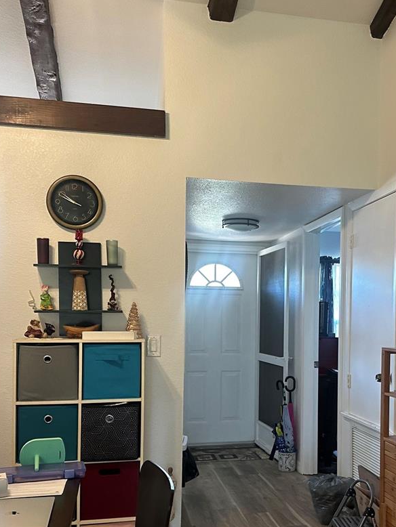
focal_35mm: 37
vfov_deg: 49.5
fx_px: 564
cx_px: 262
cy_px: 339
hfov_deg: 38.3
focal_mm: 6.86
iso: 320
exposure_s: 1/60
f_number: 1.78
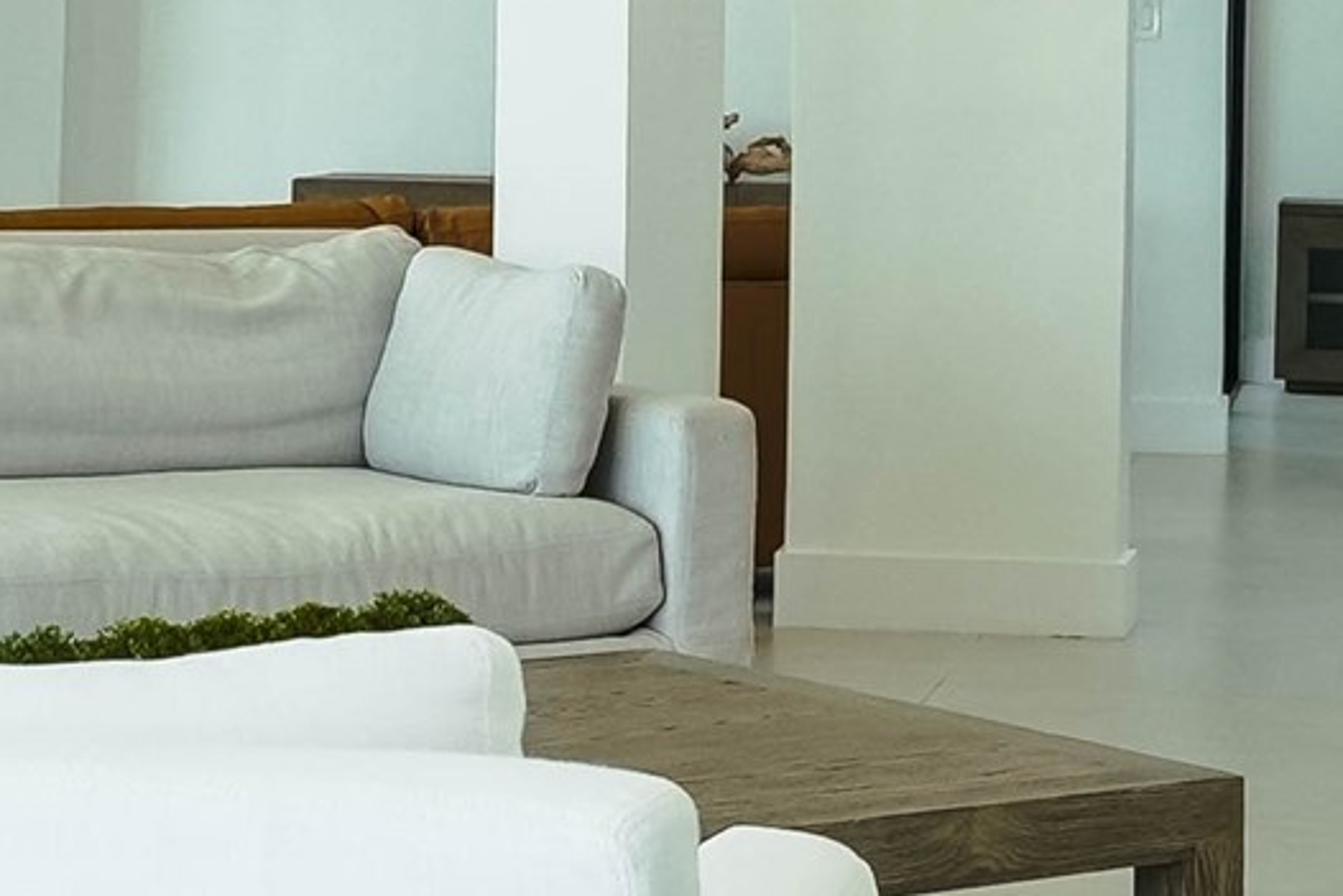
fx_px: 4328
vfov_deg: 11.7
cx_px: 956
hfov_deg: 17.6
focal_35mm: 116
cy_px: 57
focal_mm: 24
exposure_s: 1/400
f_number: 5.6
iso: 640
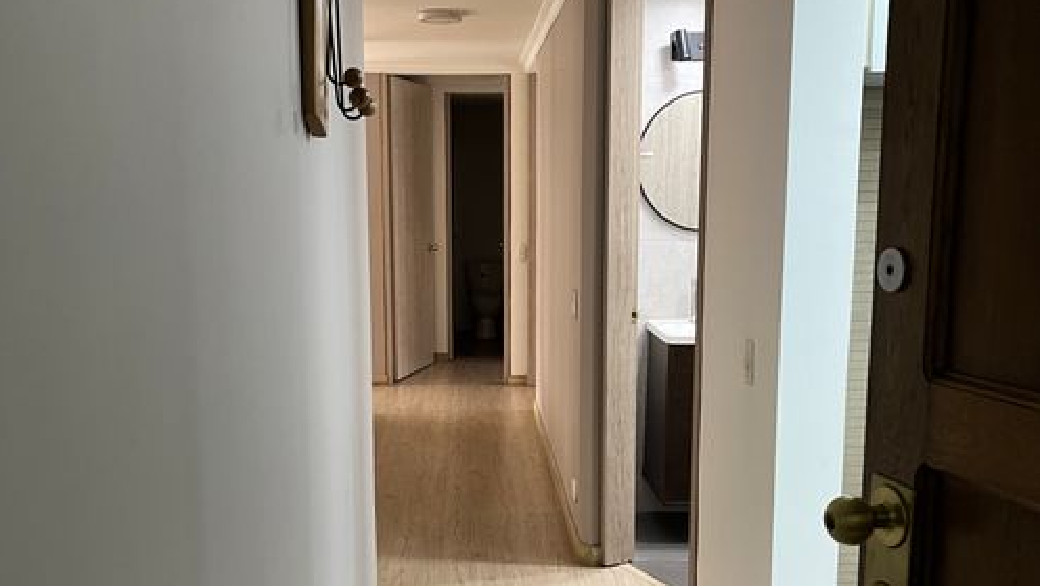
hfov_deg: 52.8
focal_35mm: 38
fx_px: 1048
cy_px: 351
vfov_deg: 31.1
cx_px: 519
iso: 200
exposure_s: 1/60
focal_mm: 5.1
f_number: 1.6
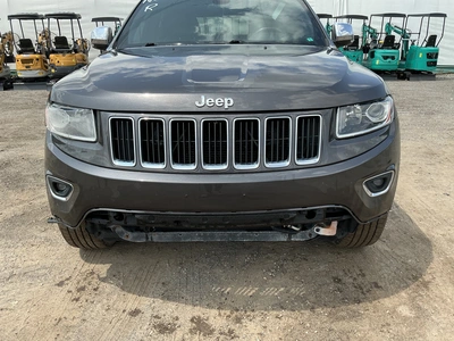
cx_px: 227
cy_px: 170
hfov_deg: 63.4
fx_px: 367
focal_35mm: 28
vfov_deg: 49.7
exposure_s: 1/792
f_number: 1.8
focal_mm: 3
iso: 25
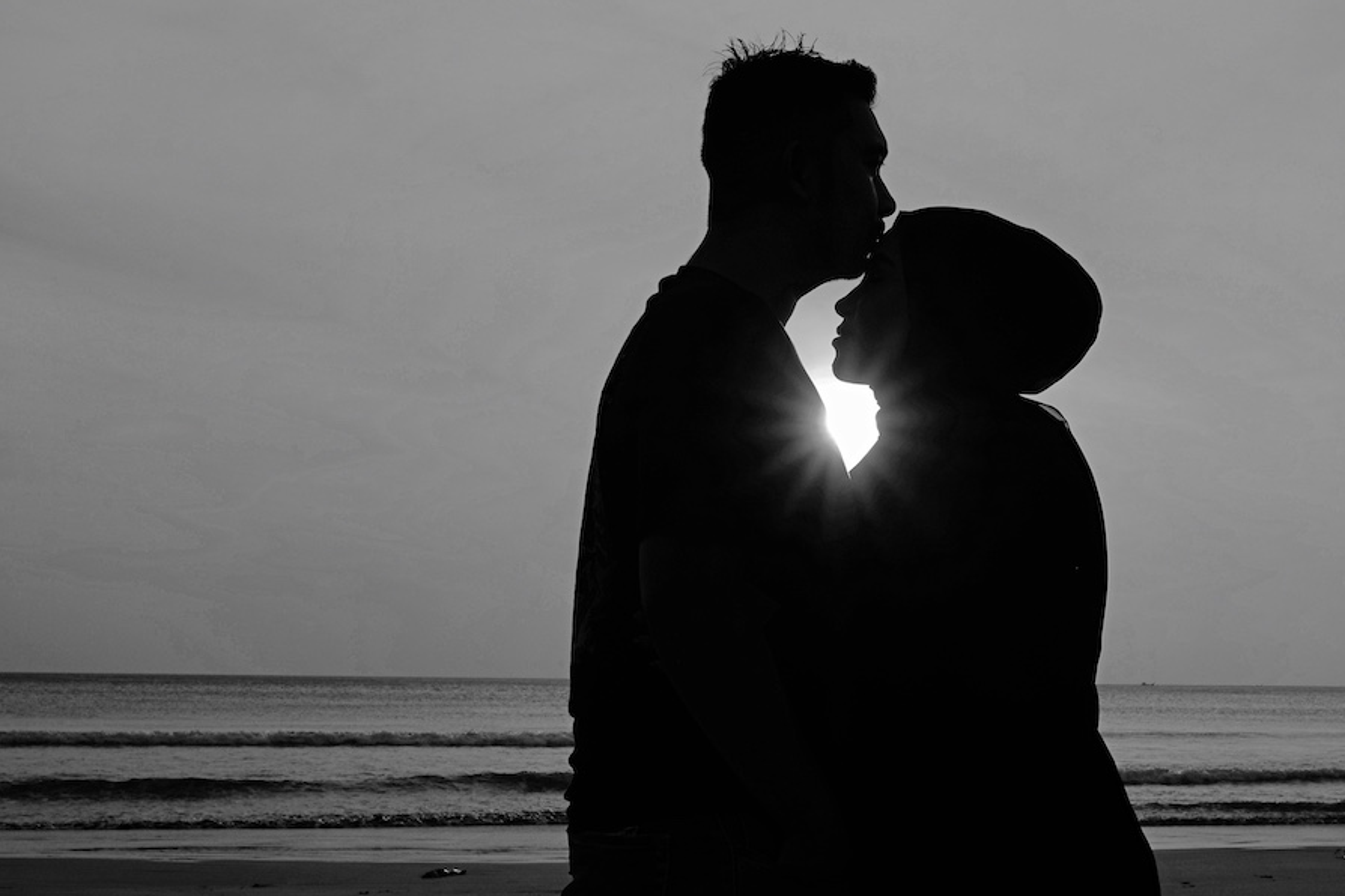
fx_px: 1756
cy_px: 356
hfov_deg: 41.6
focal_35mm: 47
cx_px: 841
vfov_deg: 28.6
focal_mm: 23
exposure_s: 1/400
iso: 100
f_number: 16
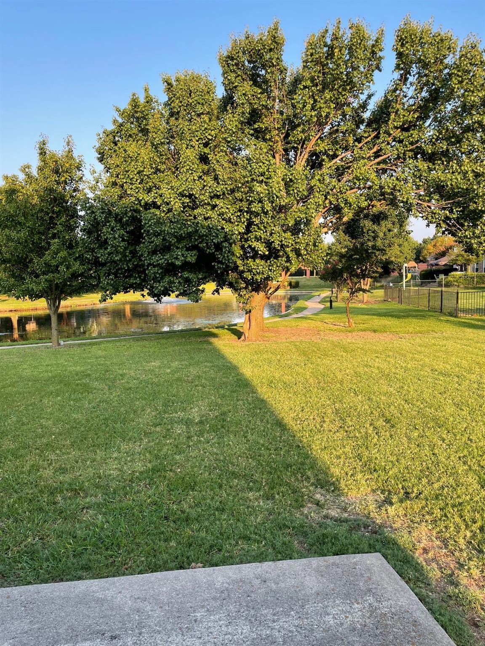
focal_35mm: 26
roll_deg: +1.6
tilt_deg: -4.9
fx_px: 486
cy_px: 323
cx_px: 242
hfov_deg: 53.1
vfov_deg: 67.3
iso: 32
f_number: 1.6
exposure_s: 1/421
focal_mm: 4.2
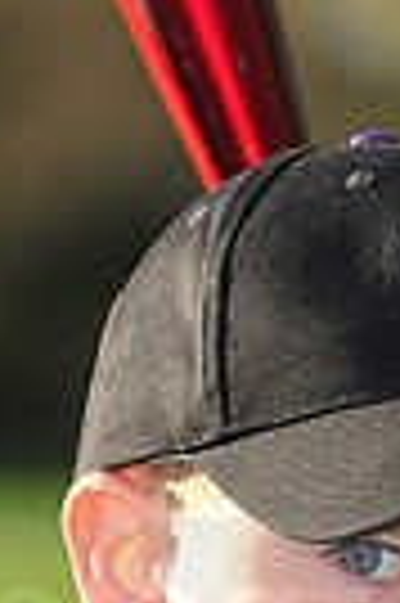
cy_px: 580
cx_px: 135
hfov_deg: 2.3
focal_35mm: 584
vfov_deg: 3.5
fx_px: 9758
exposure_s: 1/1000
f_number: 4.5
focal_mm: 135
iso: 200
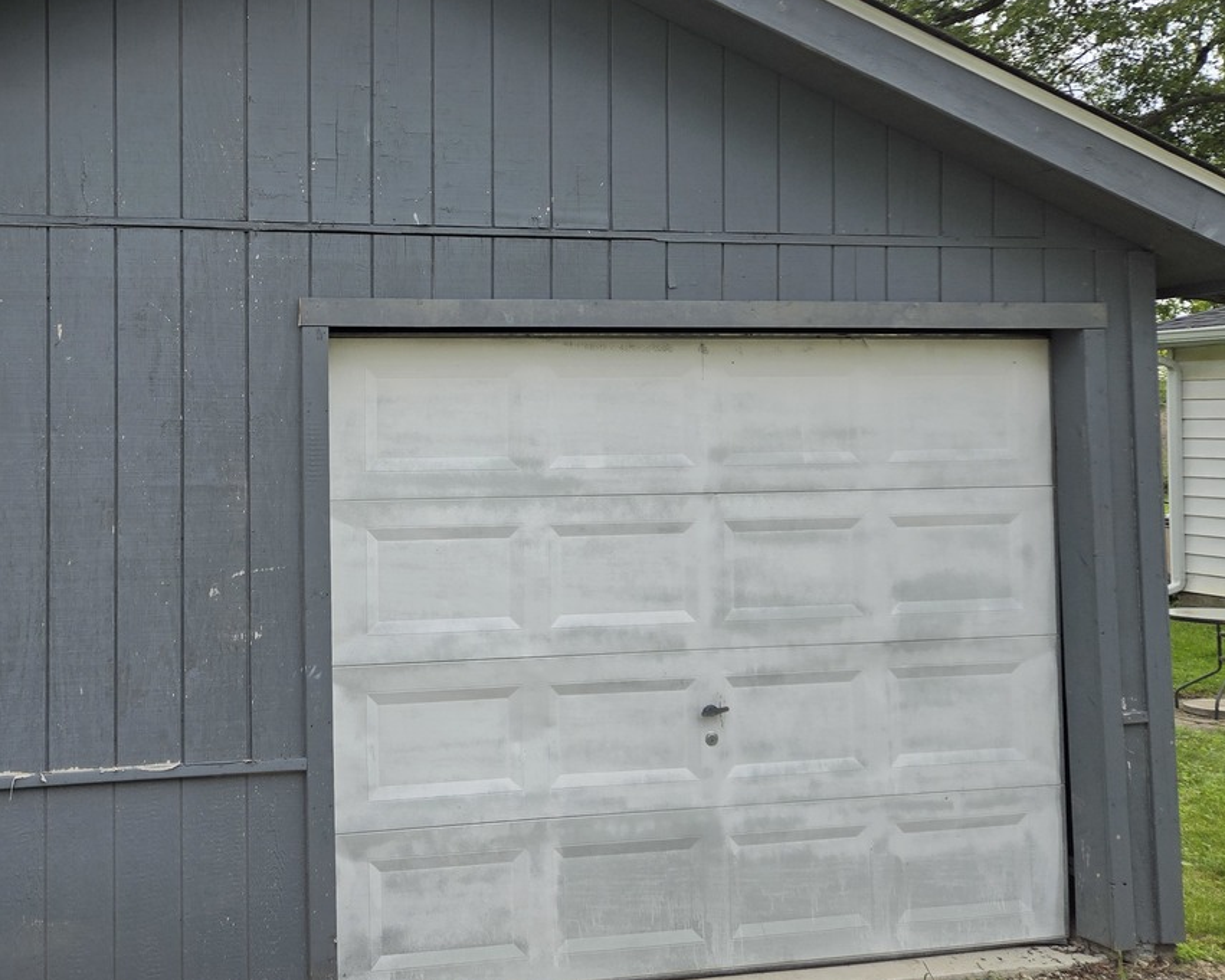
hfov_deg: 45.6
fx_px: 1378
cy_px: 374
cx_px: 252
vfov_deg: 38.9
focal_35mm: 38
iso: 40
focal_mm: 5.4
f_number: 1.8
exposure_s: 1/2921
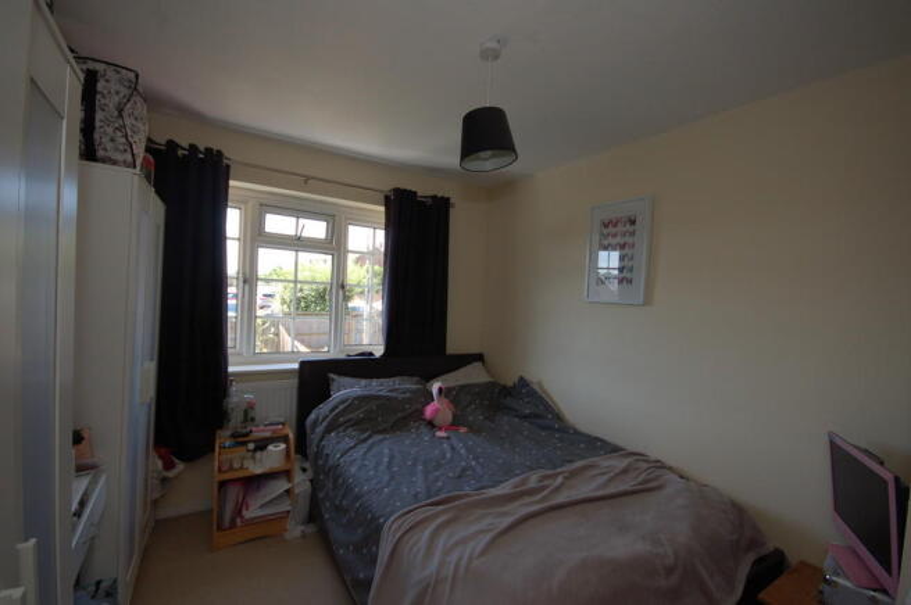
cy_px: 302
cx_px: 456
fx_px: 379
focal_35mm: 15
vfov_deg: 77.2
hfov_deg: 100.4
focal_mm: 10
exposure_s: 1/125
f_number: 5.6
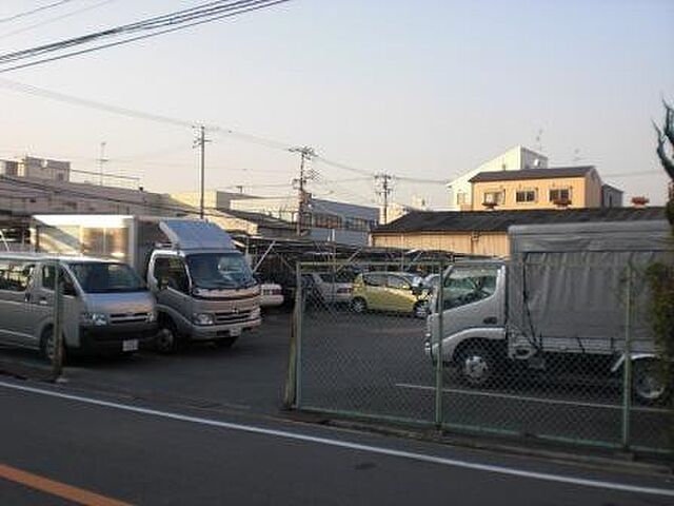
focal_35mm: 38
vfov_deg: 37.7
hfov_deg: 49.0
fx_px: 740
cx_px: 337
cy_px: 253
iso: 64
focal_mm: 6.3
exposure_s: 1/400
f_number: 3.1
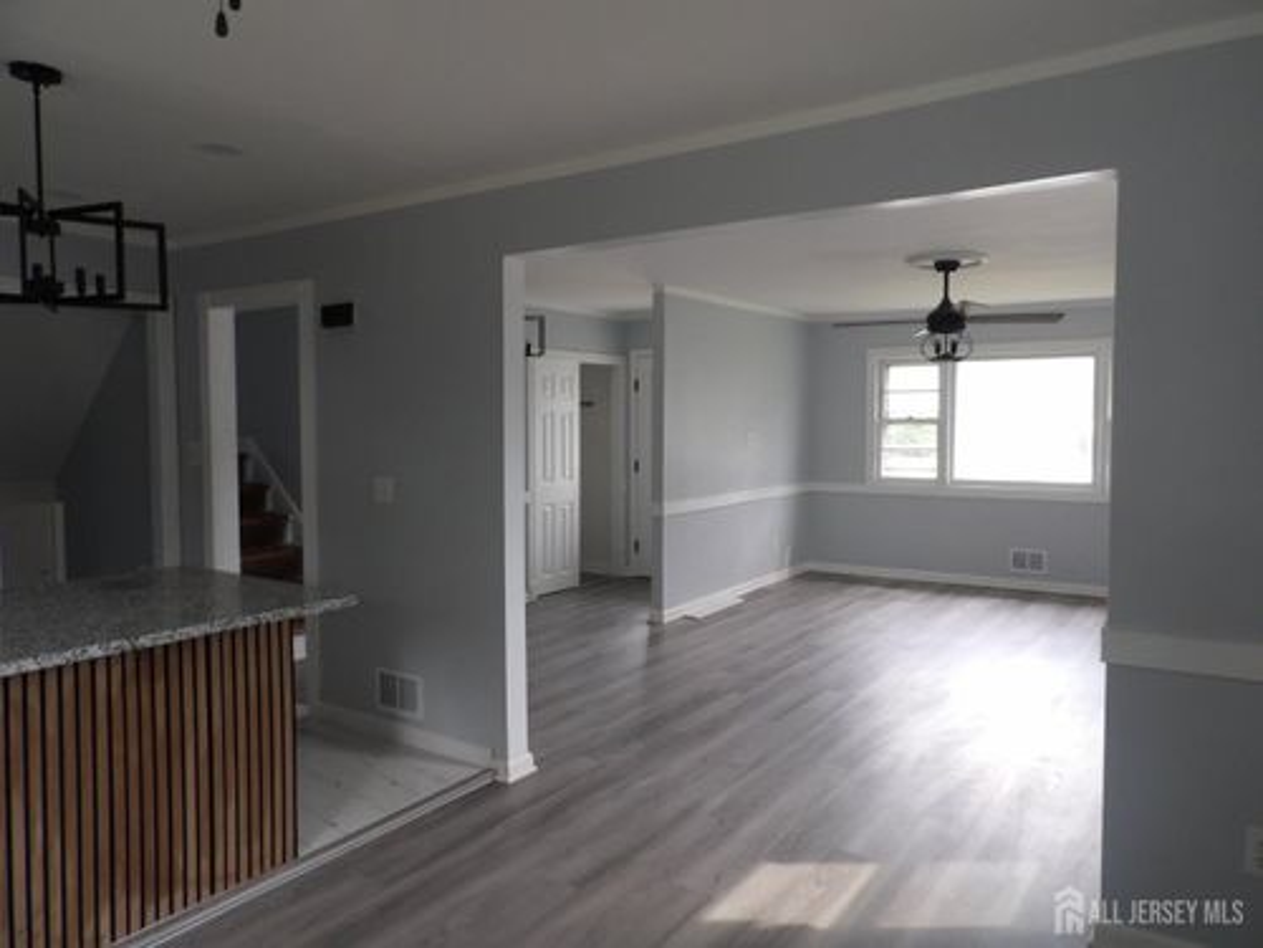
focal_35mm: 24
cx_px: 632
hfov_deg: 71.6
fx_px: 876
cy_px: 474
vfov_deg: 56.8
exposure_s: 1/33
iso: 147
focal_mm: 4.3
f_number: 3.2
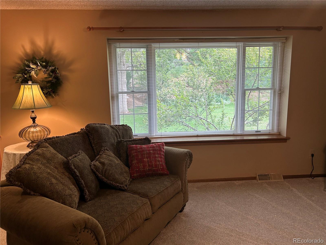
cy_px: 122
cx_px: 163
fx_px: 245
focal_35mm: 26
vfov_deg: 53.1
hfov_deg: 67.3
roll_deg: +1.0
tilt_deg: -9.4
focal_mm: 5.7
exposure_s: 1/120
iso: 100
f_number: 1.5
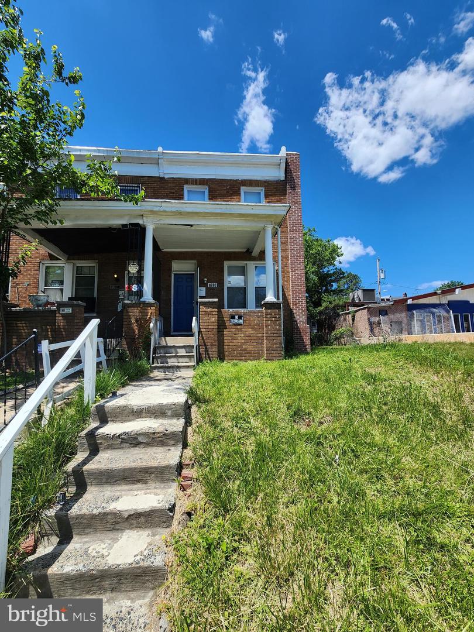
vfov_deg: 106.2
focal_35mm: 13
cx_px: 237
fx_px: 237
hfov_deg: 89.9
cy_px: 316
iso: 50
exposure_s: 1/1513
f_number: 2.2
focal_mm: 2.2
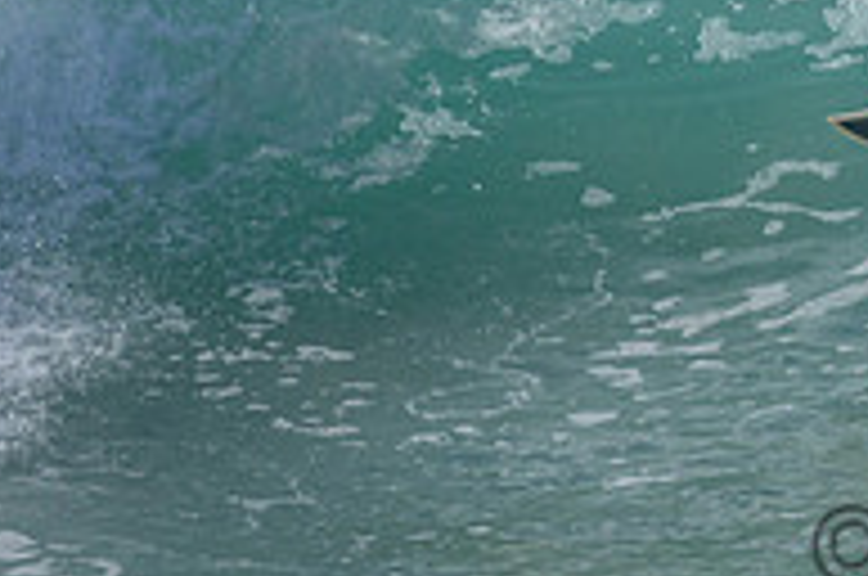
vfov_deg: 0.6
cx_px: 1160
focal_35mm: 2410
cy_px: -200
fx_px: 58011
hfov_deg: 0.9
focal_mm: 800
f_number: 11
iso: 1100
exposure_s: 1/2000
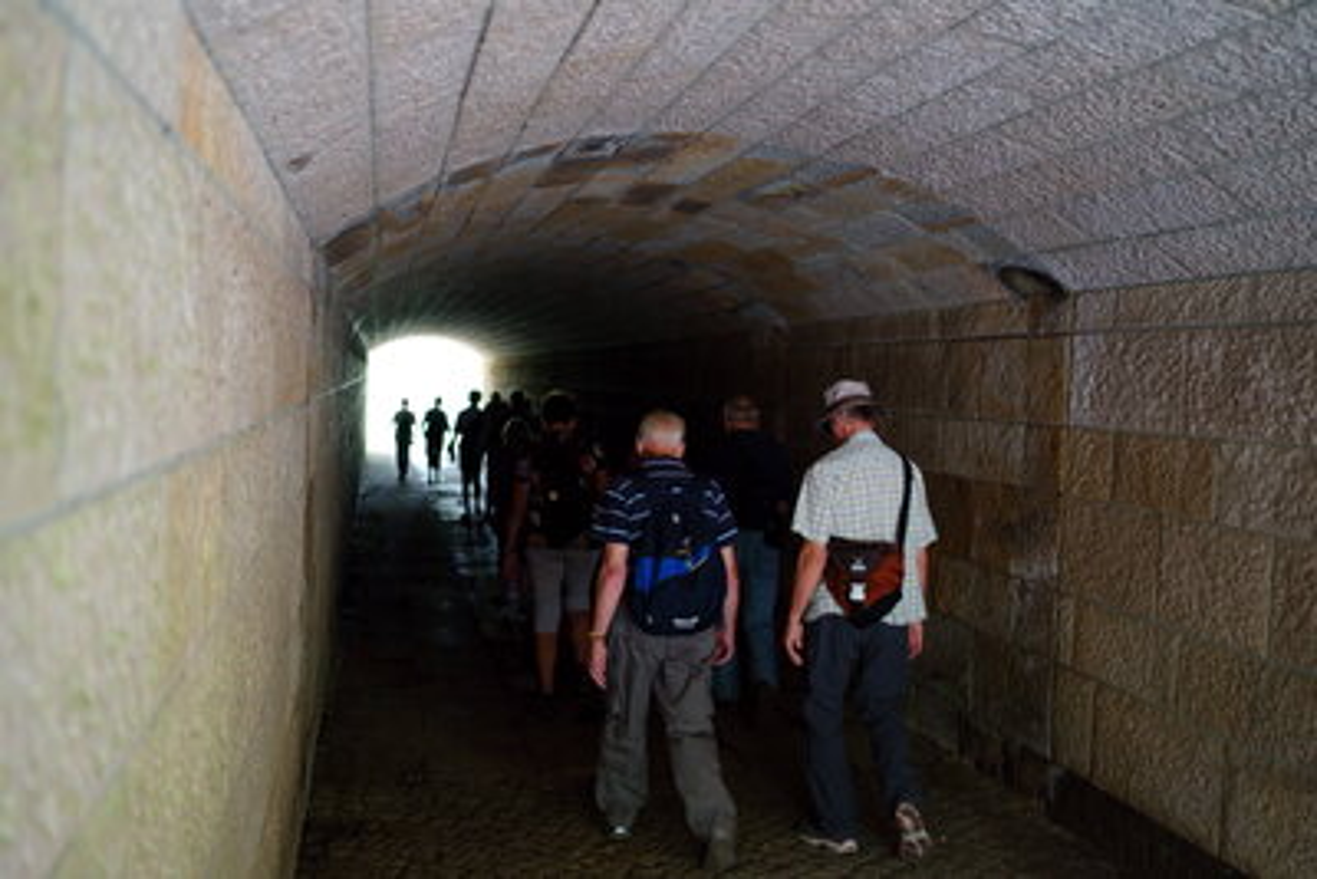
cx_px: 658
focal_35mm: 35
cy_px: 440
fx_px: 1281
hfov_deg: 54.4
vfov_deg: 37.9
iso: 1000
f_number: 2
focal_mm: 35
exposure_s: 1/60
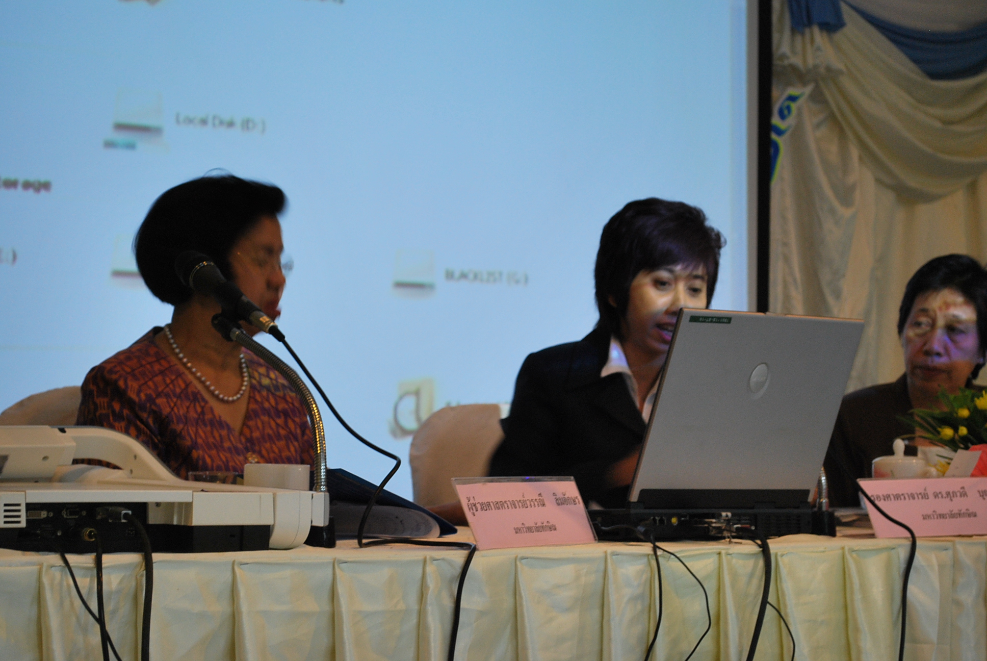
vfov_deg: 16.6
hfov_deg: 24.6
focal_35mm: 82
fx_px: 2265
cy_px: 330
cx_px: 494
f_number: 5.6
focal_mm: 55
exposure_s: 1/10
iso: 400
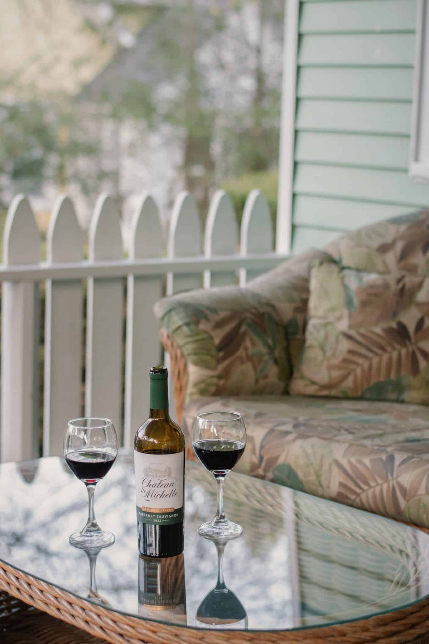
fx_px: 1341
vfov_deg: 27.0
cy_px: 322
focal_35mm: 75
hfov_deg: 18.2
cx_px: 214
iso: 800
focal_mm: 50
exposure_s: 1/250
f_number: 2.2
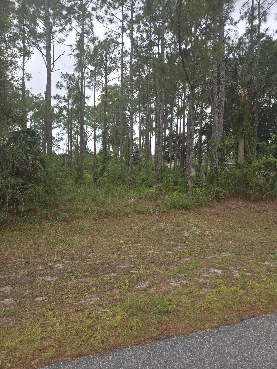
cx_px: 138
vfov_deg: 73.9
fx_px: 245
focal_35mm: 23
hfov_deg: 58.9
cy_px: 184
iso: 25
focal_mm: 5.4
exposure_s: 1/845
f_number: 1.8
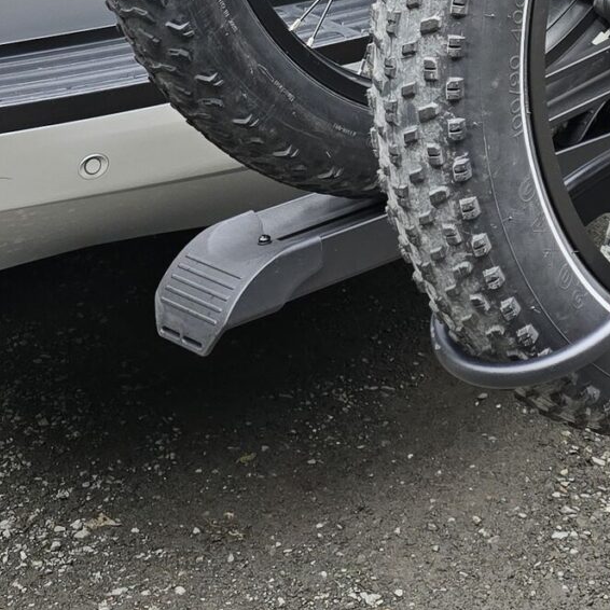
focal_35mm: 92
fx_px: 1834
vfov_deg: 17.1
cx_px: 585
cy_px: -301
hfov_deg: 18.5
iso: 50
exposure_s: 1/180
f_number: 1.7
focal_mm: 6.3
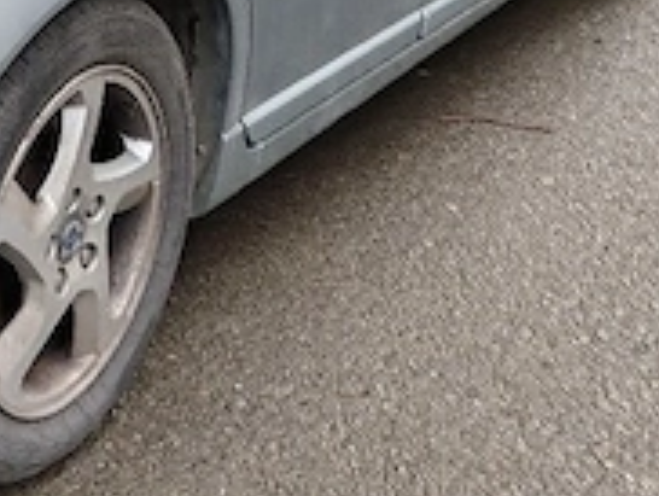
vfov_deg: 15.5
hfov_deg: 20.1
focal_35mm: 89
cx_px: -206
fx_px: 1697
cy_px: -228
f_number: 1.9
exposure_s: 1/100
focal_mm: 6.12
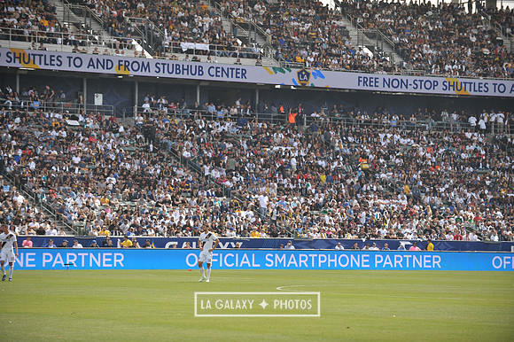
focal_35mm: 130
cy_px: 171
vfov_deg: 10.5
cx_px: 257
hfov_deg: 15.8
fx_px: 1855
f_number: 3.5
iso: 320
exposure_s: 1/2500
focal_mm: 130
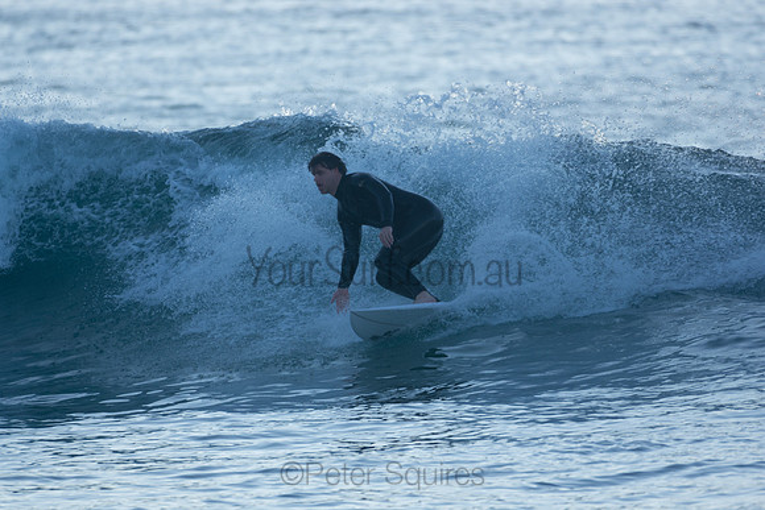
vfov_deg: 1.8
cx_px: 382
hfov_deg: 2.7
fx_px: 15940
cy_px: 255
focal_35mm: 750
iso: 250
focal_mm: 500
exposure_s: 1/640
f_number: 5.6
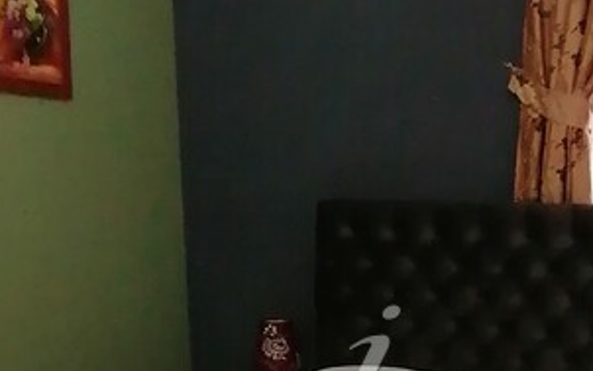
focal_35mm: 61
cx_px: 365
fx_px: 986
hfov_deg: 33.3
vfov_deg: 20.7
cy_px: 353
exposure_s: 1/33.3
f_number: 2.4
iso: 250
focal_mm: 2.7
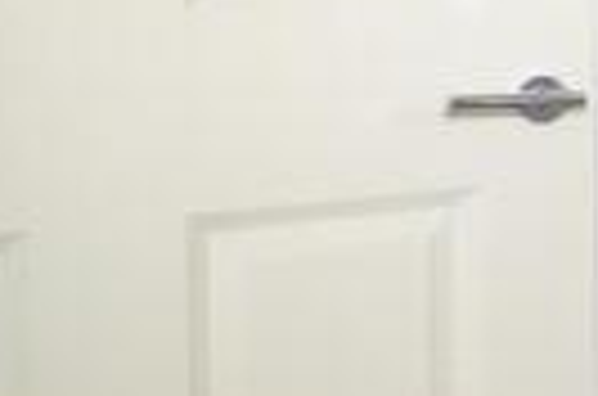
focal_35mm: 74
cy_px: -4
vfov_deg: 17.9
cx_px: 1443
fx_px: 1226
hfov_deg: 15.1
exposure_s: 1/50
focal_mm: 10
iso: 200
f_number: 5
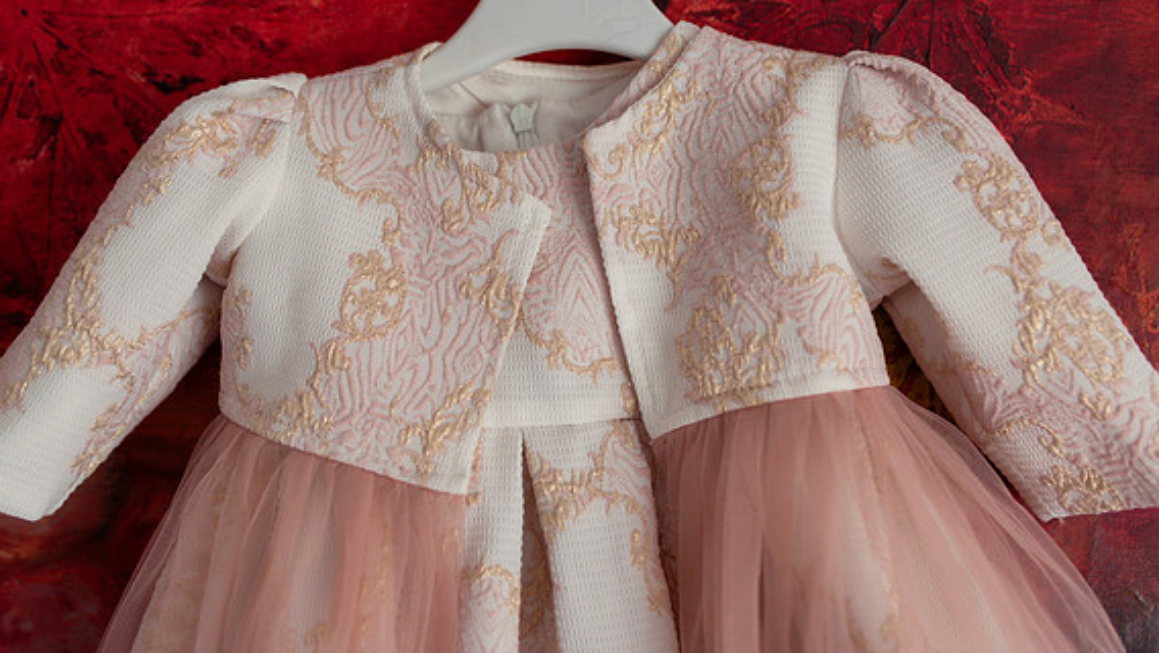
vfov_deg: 31.2
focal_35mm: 38
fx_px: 1168
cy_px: 281
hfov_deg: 52.8
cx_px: 571
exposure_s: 1/250
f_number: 2.5
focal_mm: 35
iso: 800
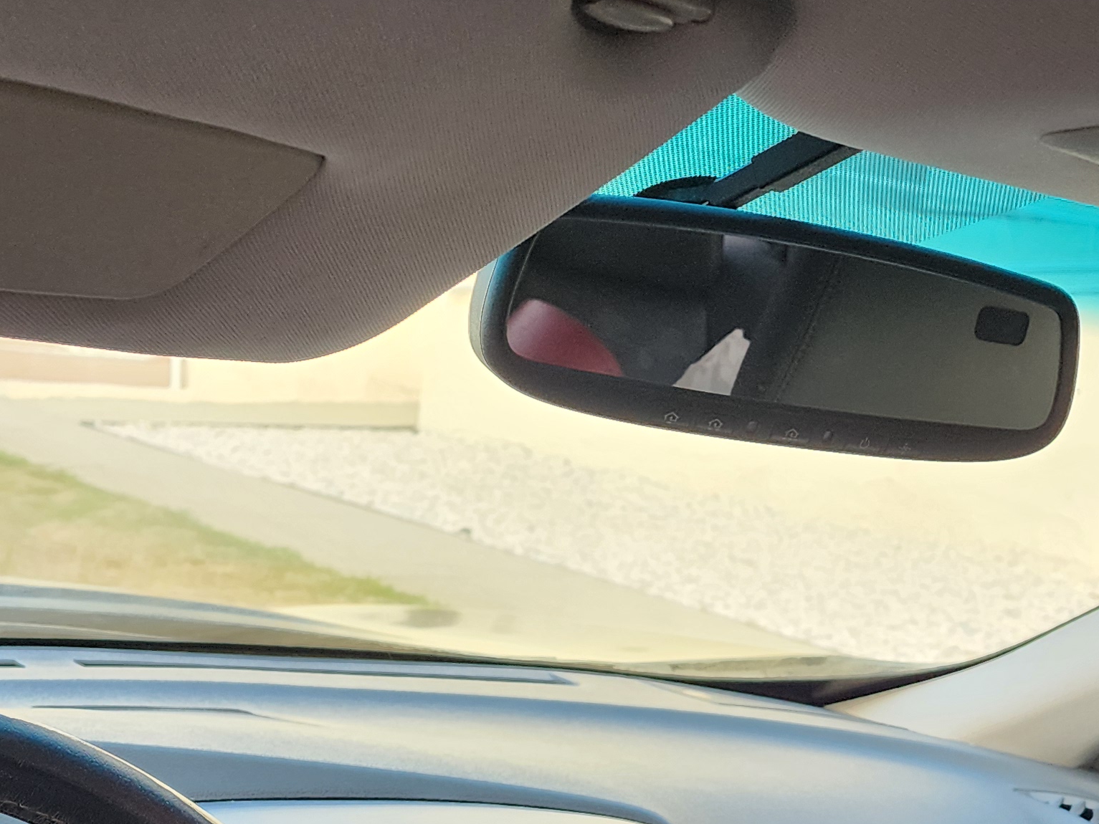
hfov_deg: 32.2
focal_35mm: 60
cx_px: 573
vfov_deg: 22.5
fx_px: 1905
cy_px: 985
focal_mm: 6.4
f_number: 1.8
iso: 200
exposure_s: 1/120
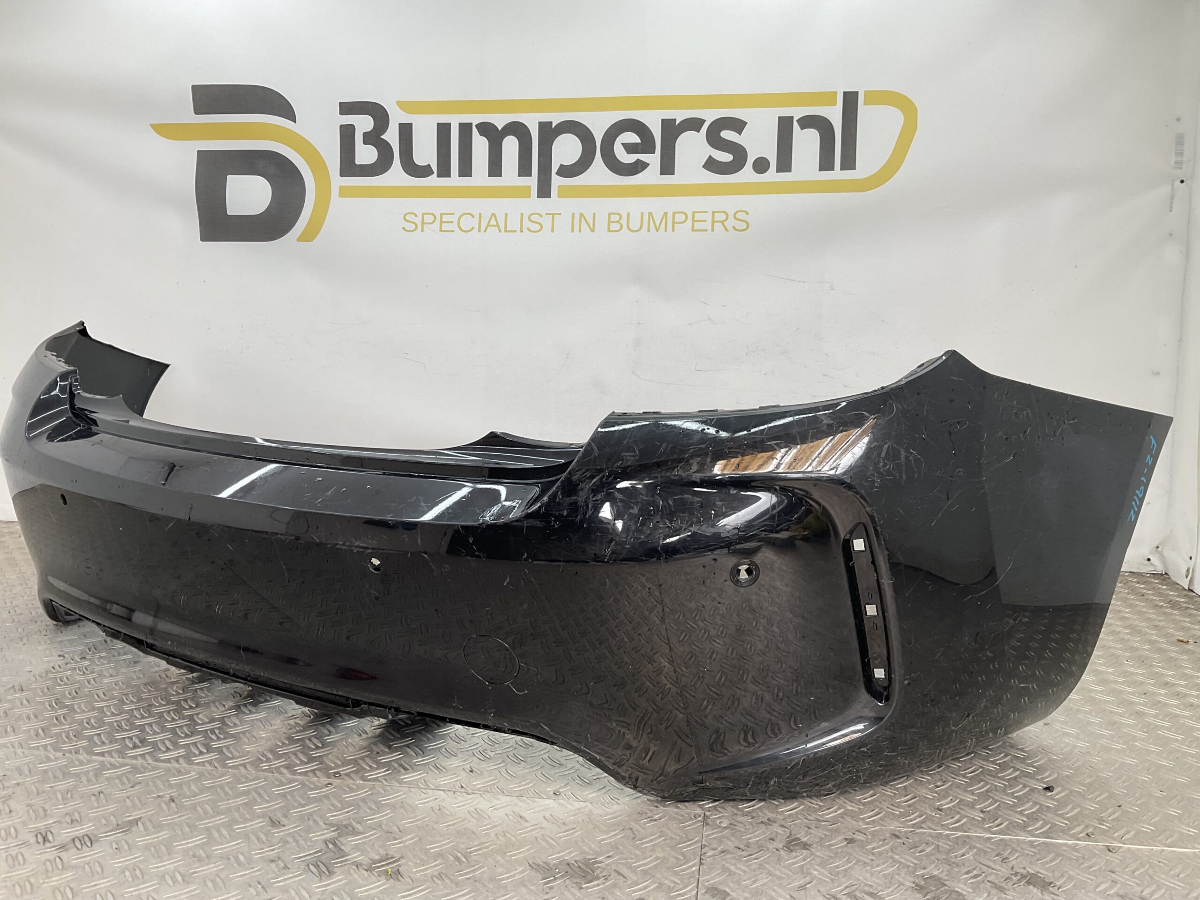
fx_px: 1005
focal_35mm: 29
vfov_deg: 48.2
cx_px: 600
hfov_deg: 61.7
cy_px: 450
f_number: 1.8
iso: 16
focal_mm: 3
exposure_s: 1/124
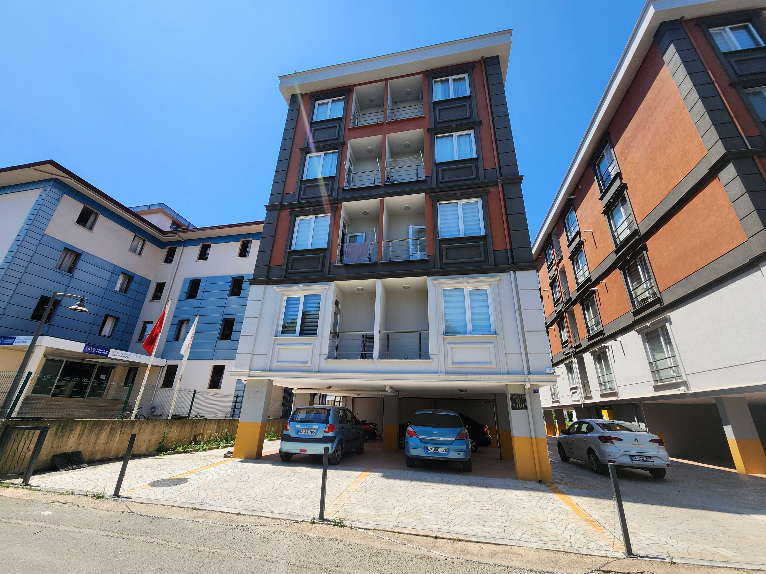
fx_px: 288
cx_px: 383
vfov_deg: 89.9
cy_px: 287
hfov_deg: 106.2
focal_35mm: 13
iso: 50
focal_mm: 2.2
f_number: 2.2
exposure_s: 1/1484
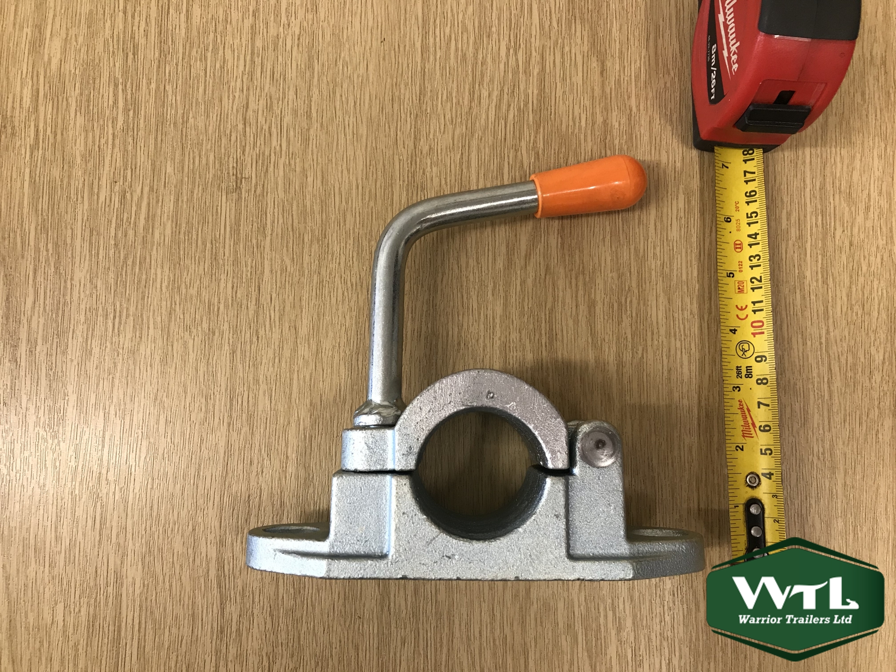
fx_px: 725
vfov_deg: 49.7
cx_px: 448
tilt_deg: -85.5
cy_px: 336
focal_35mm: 28
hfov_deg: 63.4
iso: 25
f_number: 1.8
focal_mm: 3.99
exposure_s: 1/33
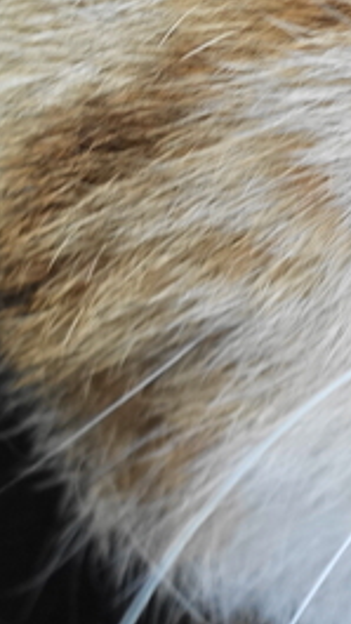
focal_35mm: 114
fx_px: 1887
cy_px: 5
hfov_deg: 8.7
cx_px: 1065
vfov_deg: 18.3
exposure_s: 1/160
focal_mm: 8.8
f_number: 4
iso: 125
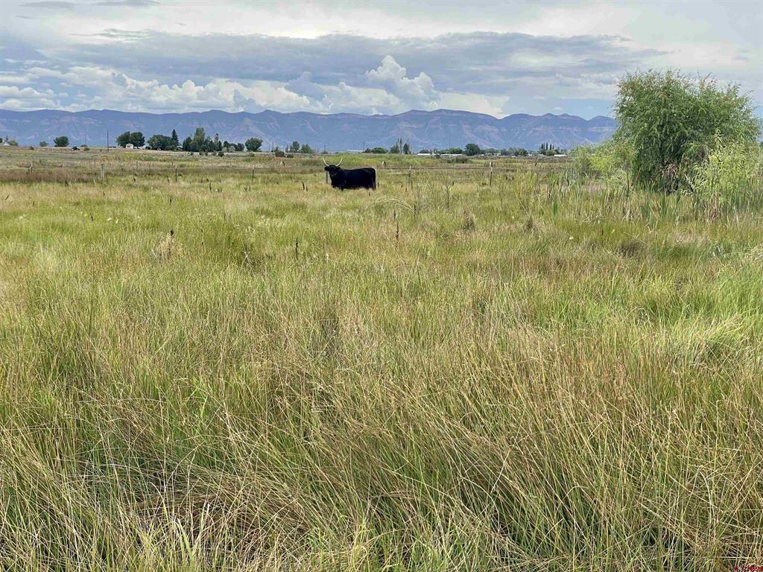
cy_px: 286
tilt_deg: -7.2
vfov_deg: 28.0
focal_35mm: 52
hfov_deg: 36.8
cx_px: 382
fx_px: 1146
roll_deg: +0.2
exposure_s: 1/841
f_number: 2
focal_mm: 6
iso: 25
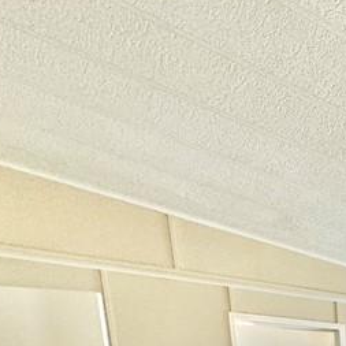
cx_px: 614
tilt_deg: -8.9
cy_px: 511
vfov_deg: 25.8
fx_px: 565
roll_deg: -0.8
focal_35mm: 50
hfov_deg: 22.0
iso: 160
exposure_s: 1/60
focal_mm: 2.22
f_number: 2.2
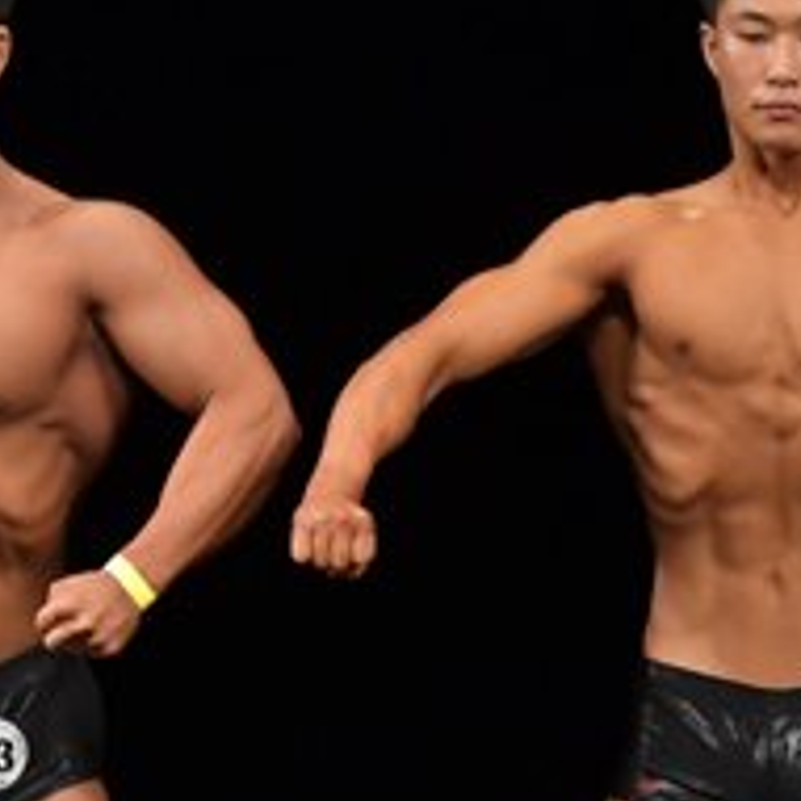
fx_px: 23064
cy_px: 801
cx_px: -94
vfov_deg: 2.0
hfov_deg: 2.0
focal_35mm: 881
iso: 3200
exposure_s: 1/400
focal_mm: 170
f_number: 5.6
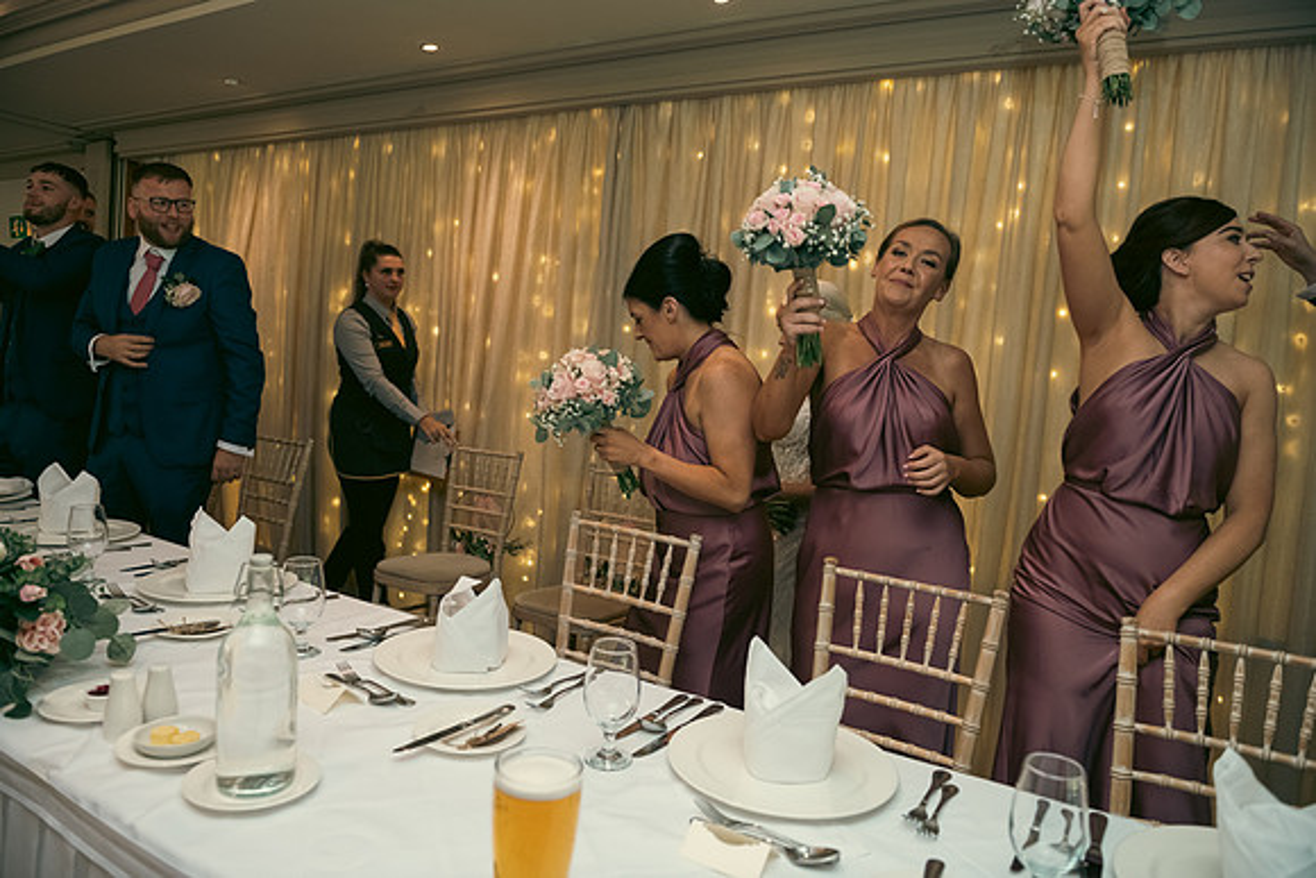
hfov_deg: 73.7
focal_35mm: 24
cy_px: 439
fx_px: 877
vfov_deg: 53.2
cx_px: 658
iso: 800
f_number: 3.5
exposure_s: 1/160
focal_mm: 24
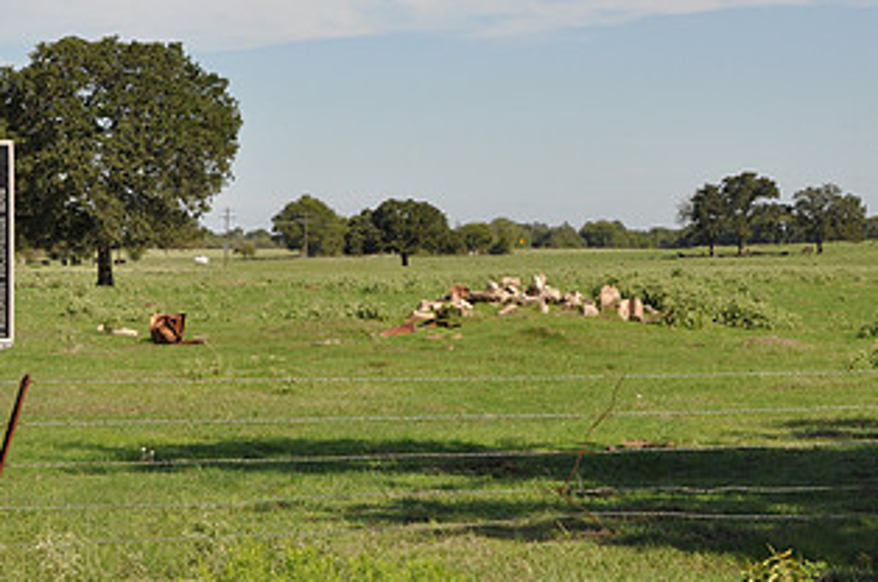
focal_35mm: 111
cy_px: 326
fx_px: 2702
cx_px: 361
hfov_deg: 18.4
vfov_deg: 12.3
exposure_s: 1/160
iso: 200
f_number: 13
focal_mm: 40
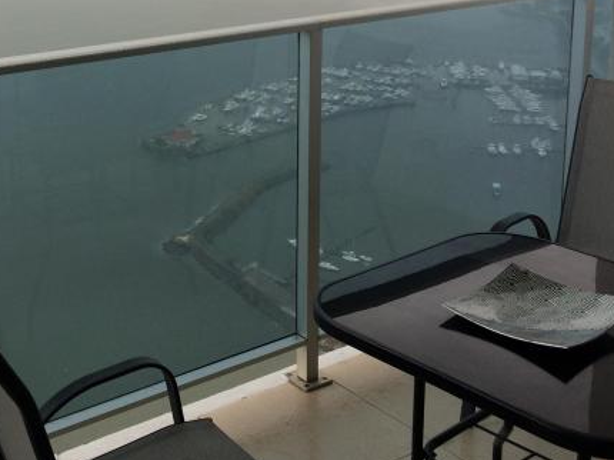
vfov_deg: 26.2
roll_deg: +0.1
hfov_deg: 34.2
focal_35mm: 54
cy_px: 50
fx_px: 957
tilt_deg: -15.6
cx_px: 104
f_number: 2.2
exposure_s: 1/302
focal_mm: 4.15
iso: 32
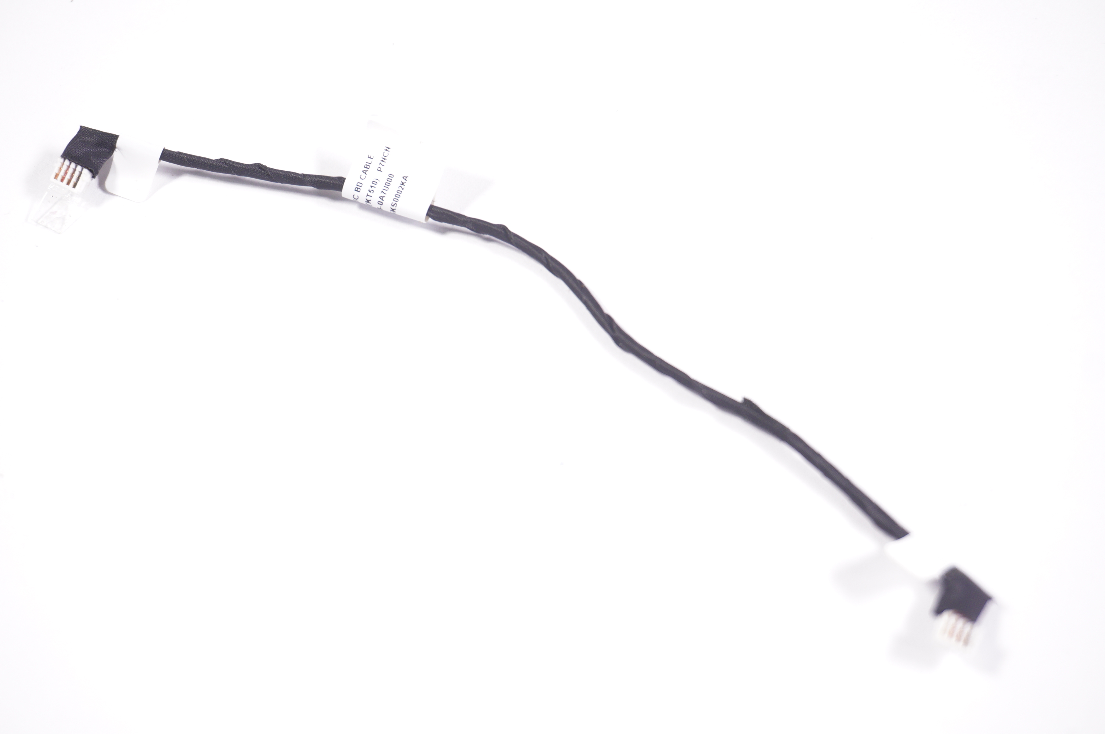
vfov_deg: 21.5
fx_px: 1932
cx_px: 552
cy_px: 367
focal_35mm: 63
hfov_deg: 31.9
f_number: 5.6
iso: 640
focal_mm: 42
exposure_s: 1/125
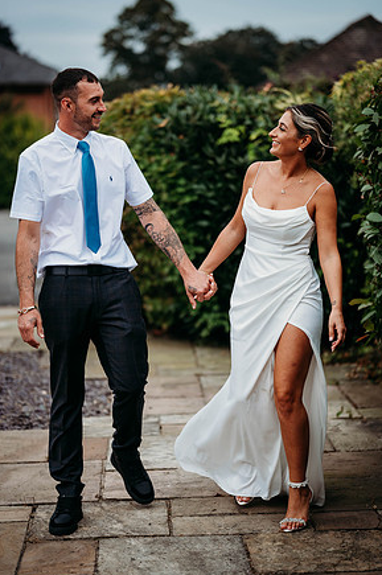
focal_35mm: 88
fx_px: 1404
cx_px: 194
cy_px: 288
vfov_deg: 23.1
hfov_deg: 15.5
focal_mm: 85
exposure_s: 1/1600
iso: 100
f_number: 1.8
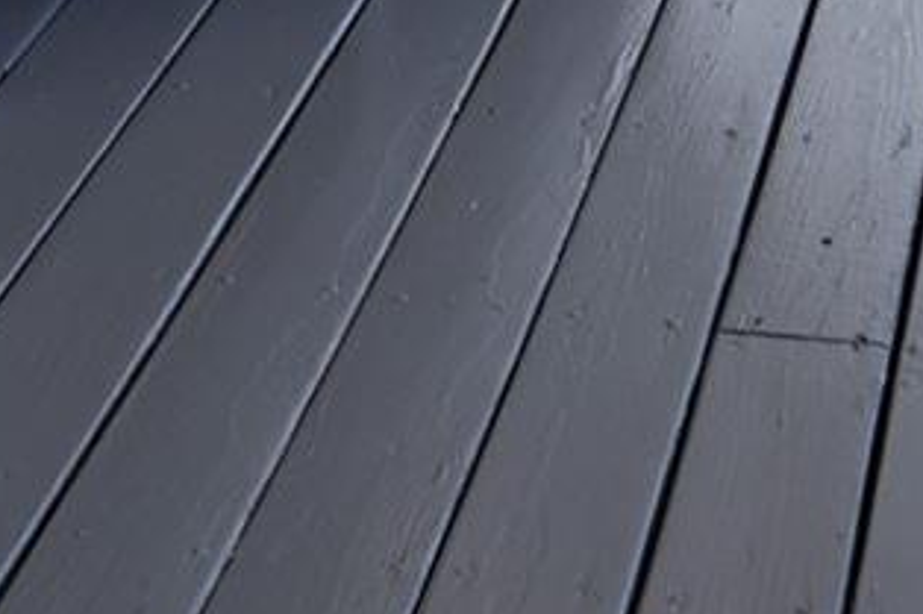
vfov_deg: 8.3
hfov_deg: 13.4
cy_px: -846
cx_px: 244
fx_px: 3921
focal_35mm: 153
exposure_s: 1/250
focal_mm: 20
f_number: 5.6
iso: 220
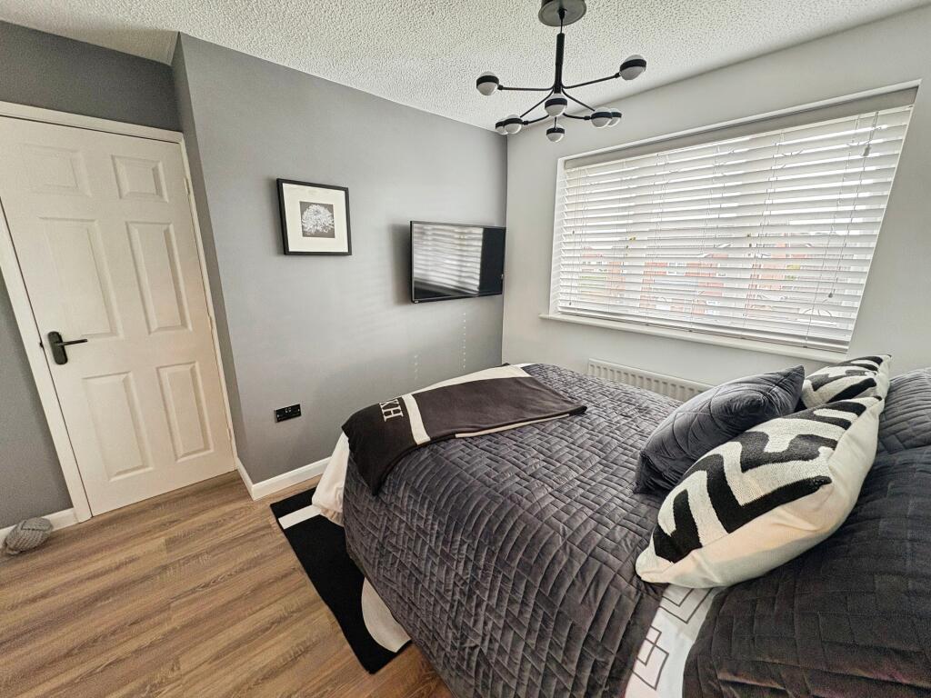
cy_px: 349
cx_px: 466
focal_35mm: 14
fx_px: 377
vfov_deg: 85.7
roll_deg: -0.1
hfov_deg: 102.1
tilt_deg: -14.2
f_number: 2.2
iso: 160
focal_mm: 2.22
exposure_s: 1/100
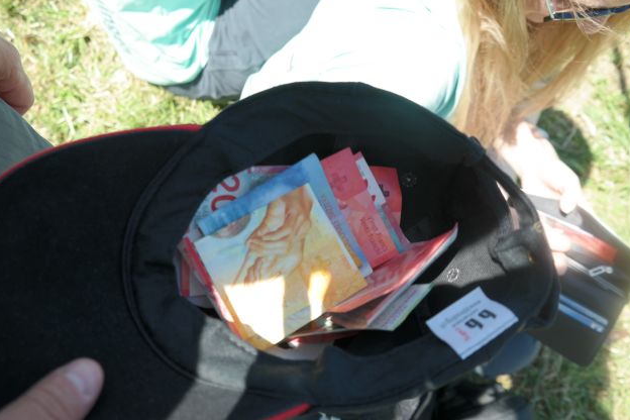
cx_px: 318
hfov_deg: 49.6
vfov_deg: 34.2
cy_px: 207
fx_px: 682
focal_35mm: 39
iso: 100
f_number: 5
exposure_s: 1/160
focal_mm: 25
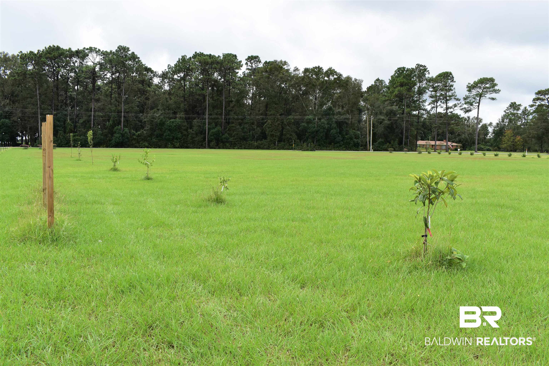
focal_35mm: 30
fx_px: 457
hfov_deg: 61.9
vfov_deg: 43.6
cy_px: 183
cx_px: 274
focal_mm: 20
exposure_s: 1/320
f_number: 10
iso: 400
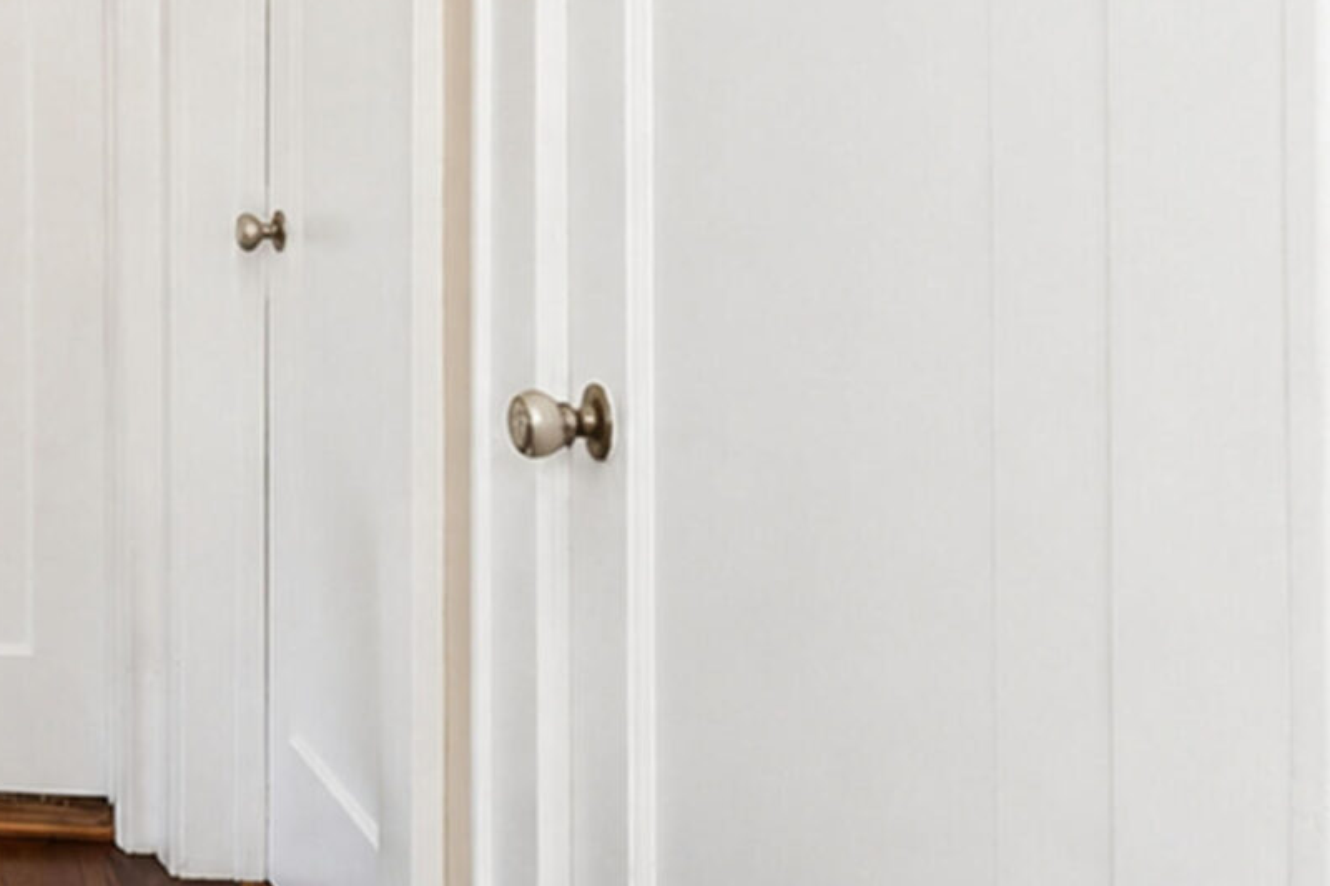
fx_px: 1773
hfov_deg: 30.3
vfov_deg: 26.6
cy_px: 4
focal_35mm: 48
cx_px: -489
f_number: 8
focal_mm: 10
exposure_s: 1/80
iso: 1600
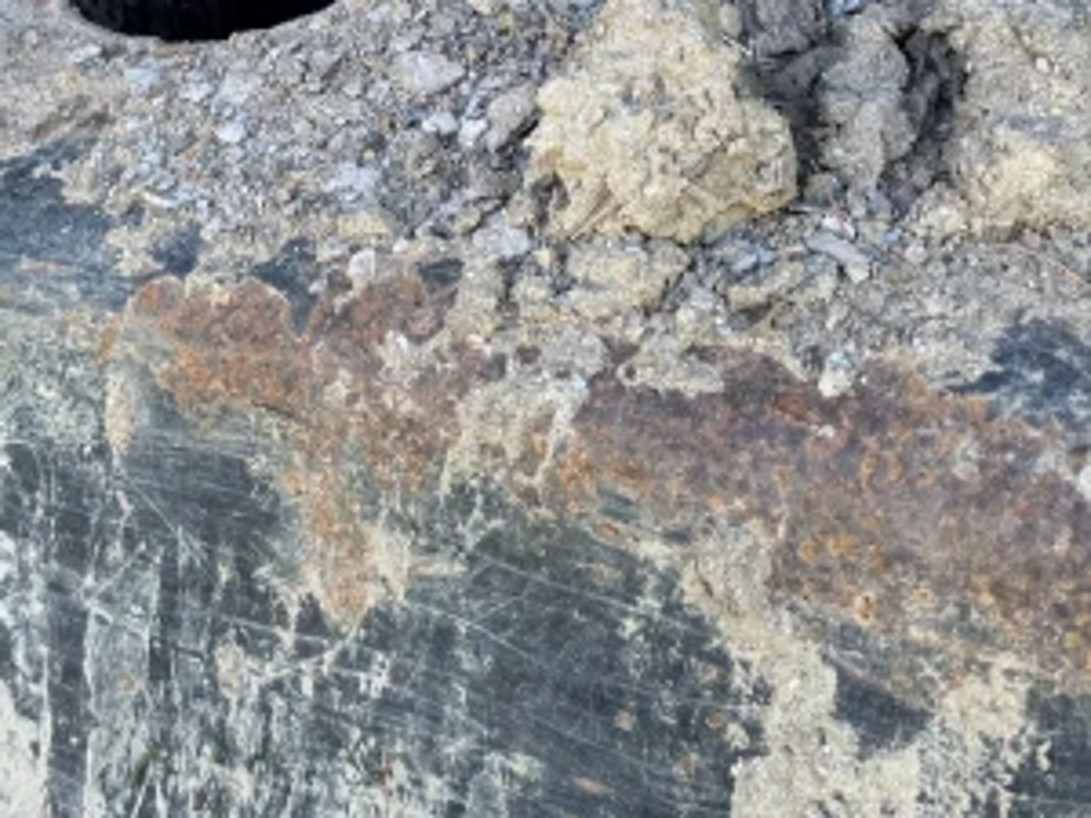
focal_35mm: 64
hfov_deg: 29.9
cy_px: -15
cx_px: 324
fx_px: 2017
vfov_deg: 22.0
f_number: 1.78
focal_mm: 6.76
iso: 64
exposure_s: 1/121
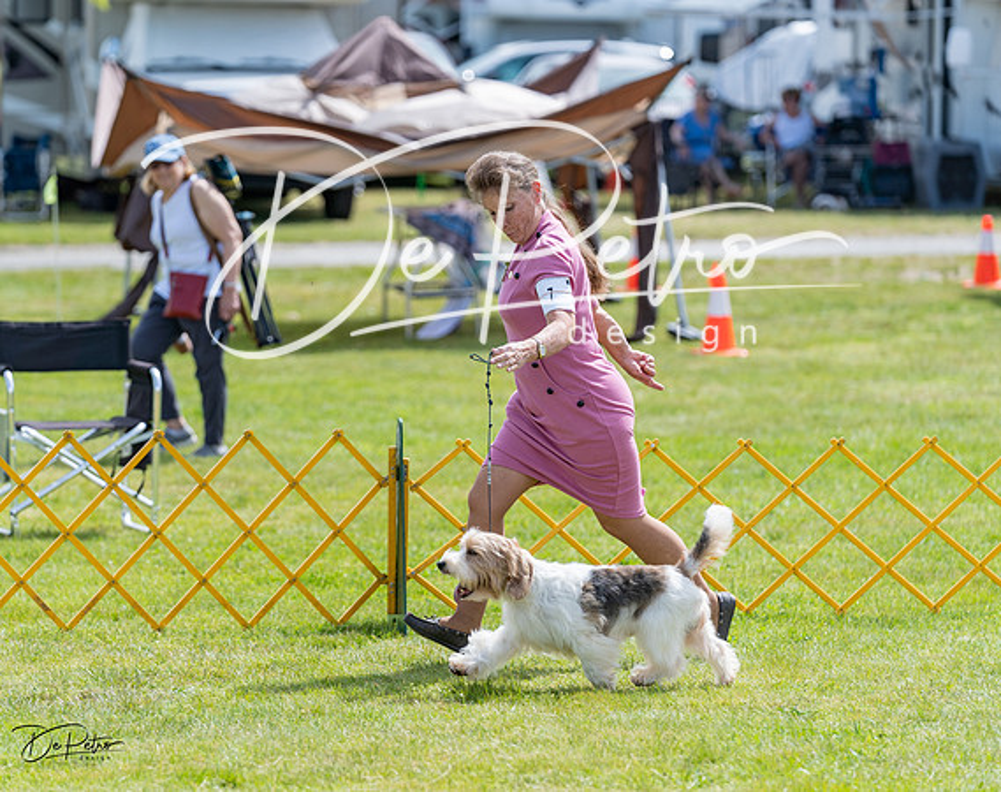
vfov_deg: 8.3
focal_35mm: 186
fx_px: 5473
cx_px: 436
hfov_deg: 10.4
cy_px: 398
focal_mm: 164
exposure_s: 1/1000
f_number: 3.5
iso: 100
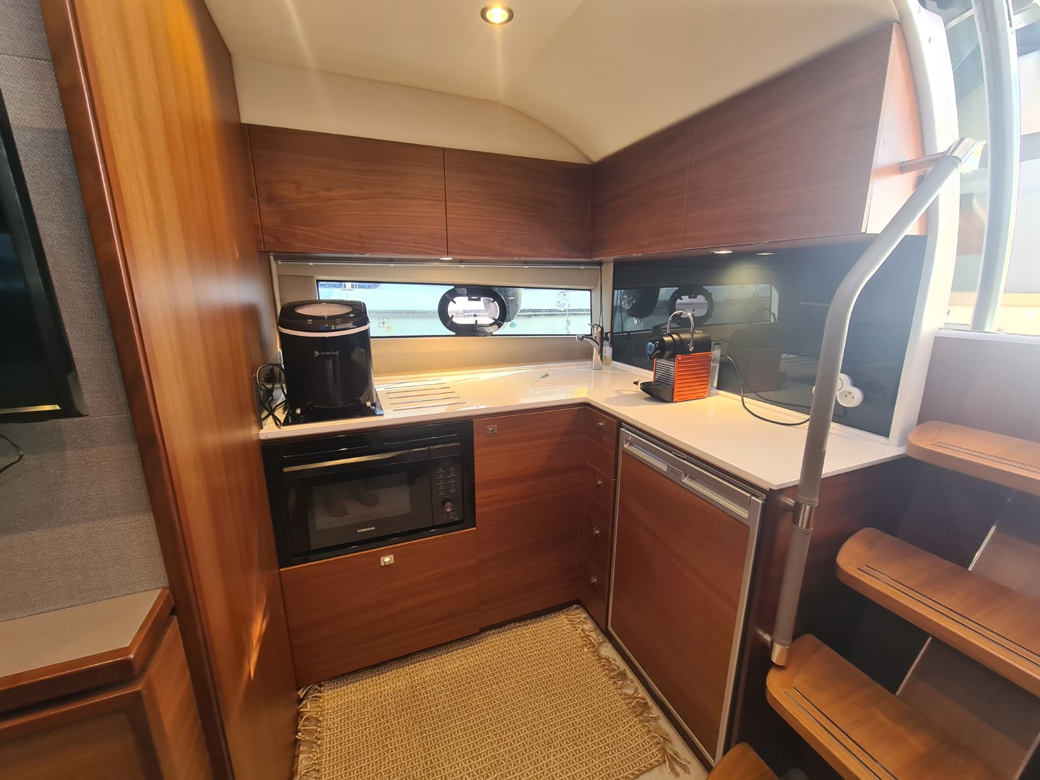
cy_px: 390
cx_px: 520
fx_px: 391
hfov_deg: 106.2
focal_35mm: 13
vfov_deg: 89.9
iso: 80
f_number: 2.2
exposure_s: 1/50
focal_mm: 2.2
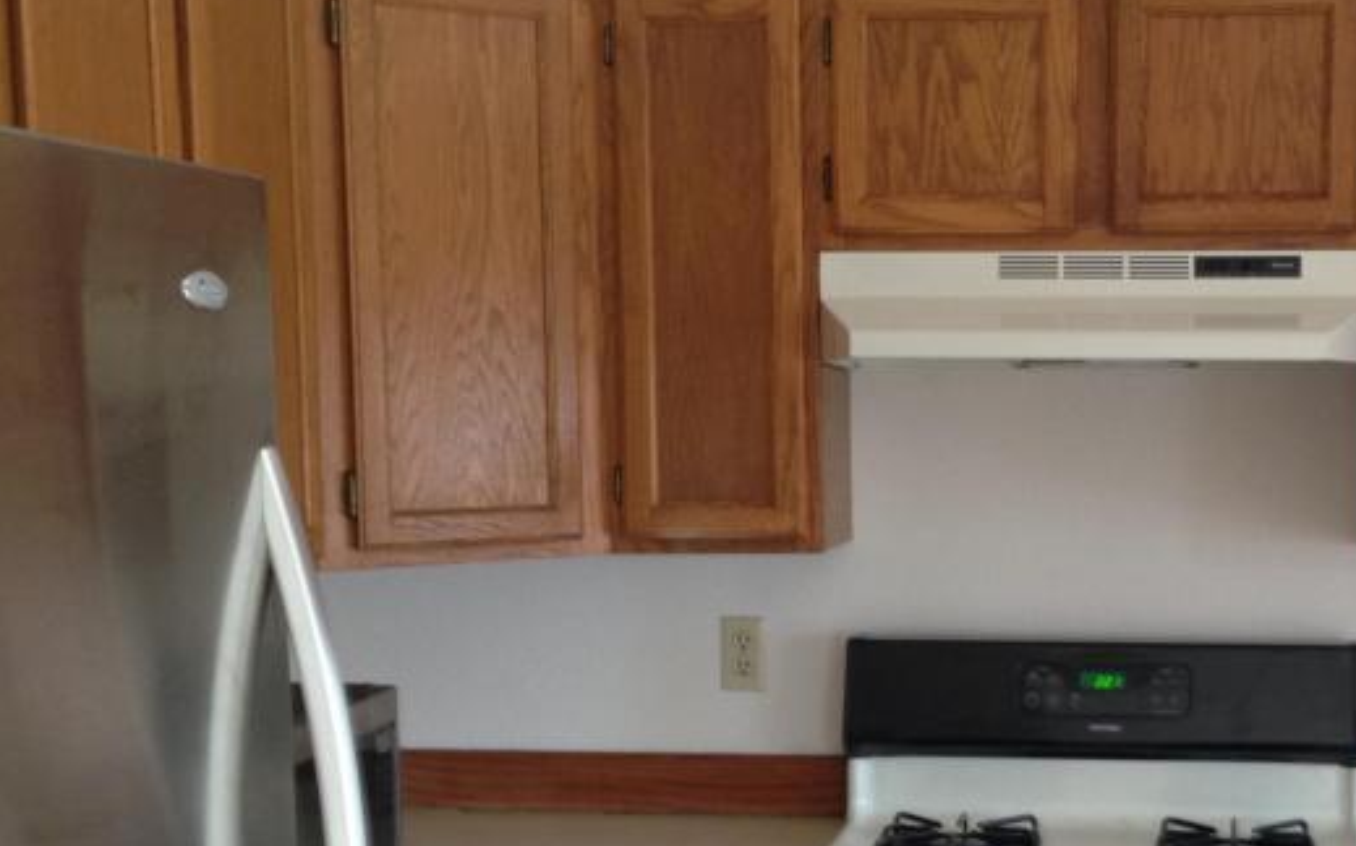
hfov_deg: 29.5
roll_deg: -0.2
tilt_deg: -6.1
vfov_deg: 18.7
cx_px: 959
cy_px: 648
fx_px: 2549
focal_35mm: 69
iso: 100
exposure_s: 1/20
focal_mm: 4.12
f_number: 2.4
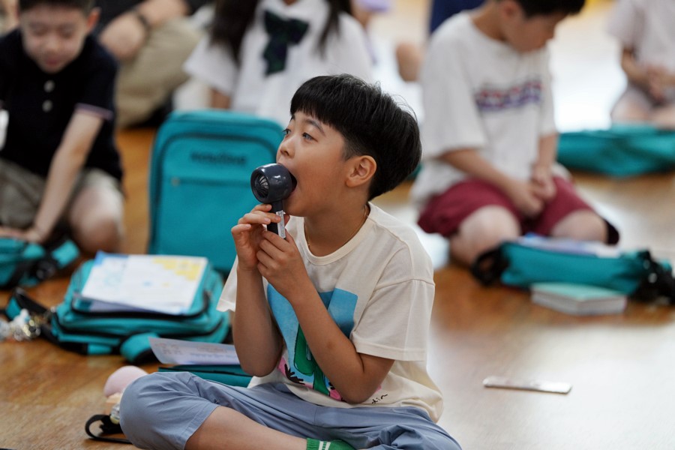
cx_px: 338
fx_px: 3750
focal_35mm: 200
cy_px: 225
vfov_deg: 6.9
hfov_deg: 10.3
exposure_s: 1/250
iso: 1600
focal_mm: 200
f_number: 3.2
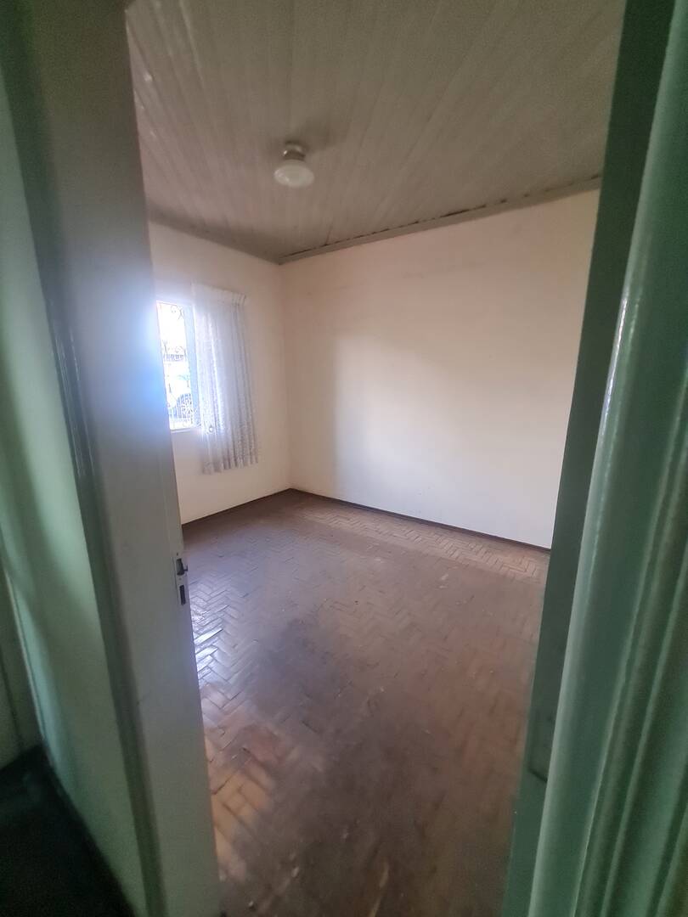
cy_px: 458
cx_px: 344
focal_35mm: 13
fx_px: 345
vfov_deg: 106.2
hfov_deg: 89.9
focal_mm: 1.74
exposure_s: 1/30
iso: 400
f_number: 2.2
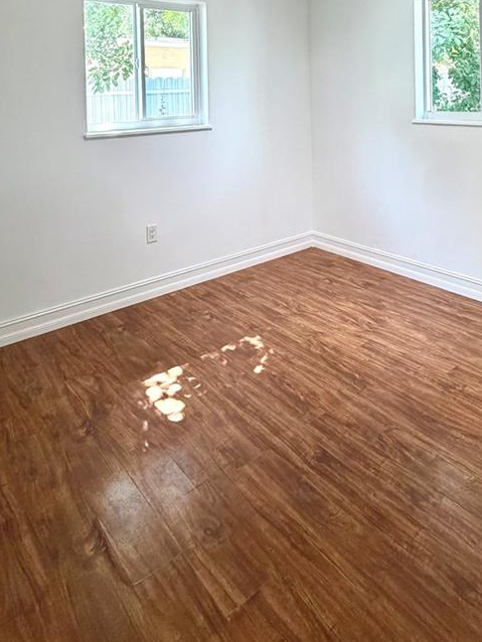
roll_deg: +1.9
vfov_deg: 60.1
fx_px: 482
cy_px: 100
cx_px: 258
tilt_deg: -0.6
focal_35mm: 26
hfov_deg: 53.0
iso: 320
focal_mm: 2.22
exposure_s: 1/120
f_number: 2.2
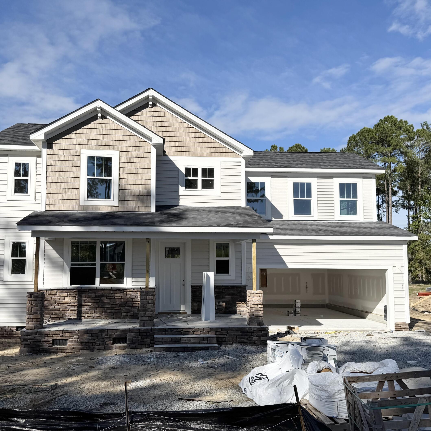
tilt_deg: +5.1
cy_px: 228
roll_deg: -0.3
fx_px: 423
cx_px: 188
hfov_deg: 53.9
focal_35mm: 30
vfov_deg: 54.0
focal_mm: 6.76
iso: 80
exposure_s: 1/7937
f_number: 1.78
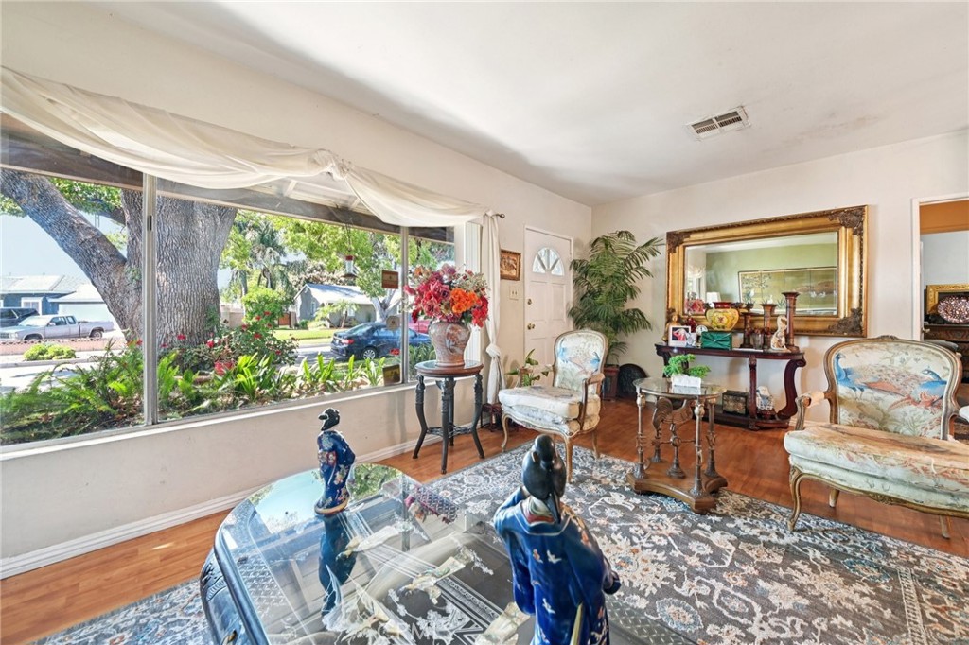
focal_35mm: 13
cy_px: 322
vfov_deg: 85.4
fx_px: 350
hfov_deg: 108.3
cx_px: 484
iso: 250
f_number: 8
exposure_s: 1/2.5
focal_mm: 13
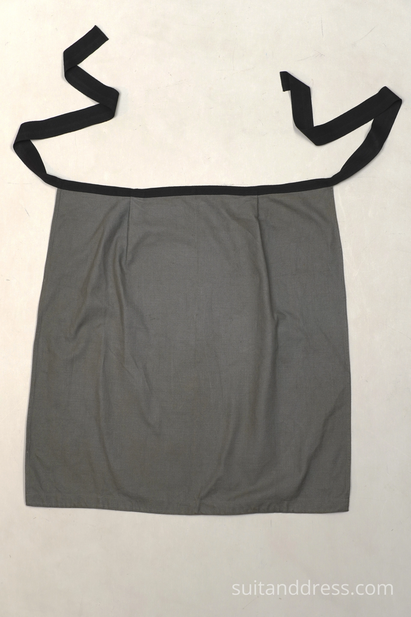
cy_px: 308
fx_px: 822
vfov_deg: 41.1
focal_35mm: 48
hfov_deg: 28.1
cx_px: 206
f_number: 5
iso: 400
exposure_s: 1/100
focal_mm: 32
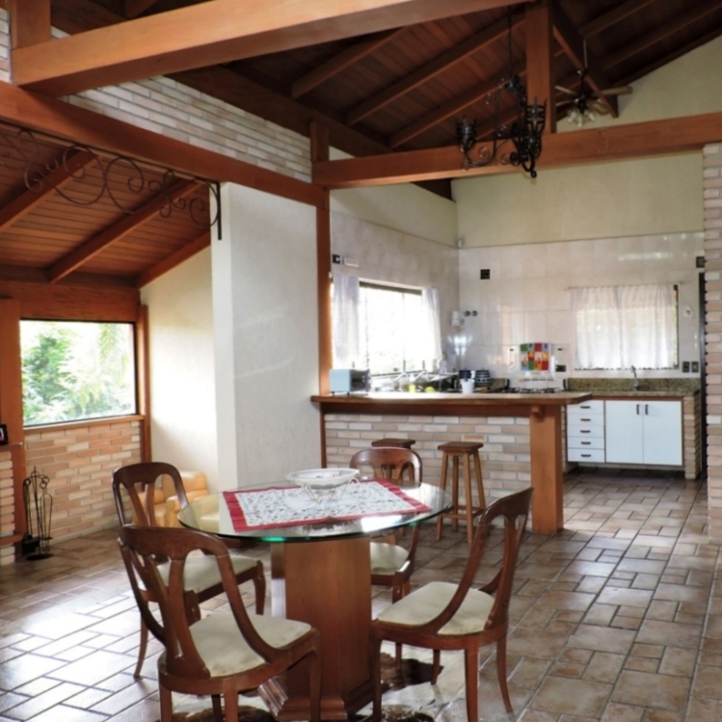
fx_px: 684
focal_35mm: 29
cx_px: 485
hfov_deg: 54.4
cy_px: 359
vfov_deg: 55.6
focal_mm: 4.3
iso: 140
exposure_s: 1/40
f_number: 3
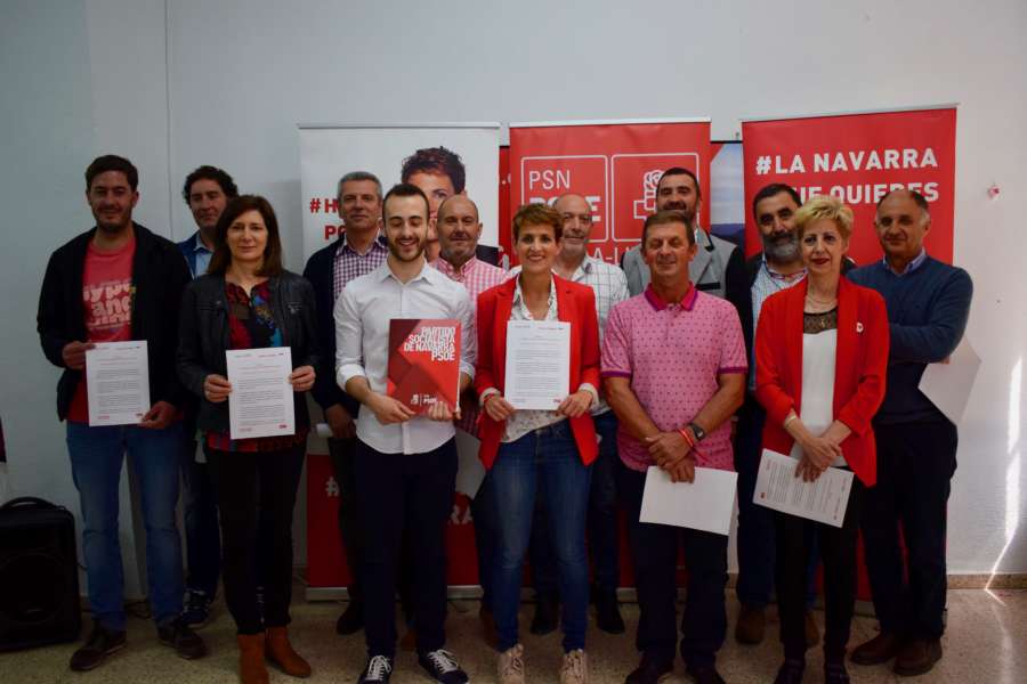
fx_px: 984
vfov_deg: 38.4
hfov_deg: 55.1
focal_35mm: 34
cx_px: 514
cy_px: 342
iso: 900
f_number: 3.8
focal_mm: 23
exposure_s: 1/60
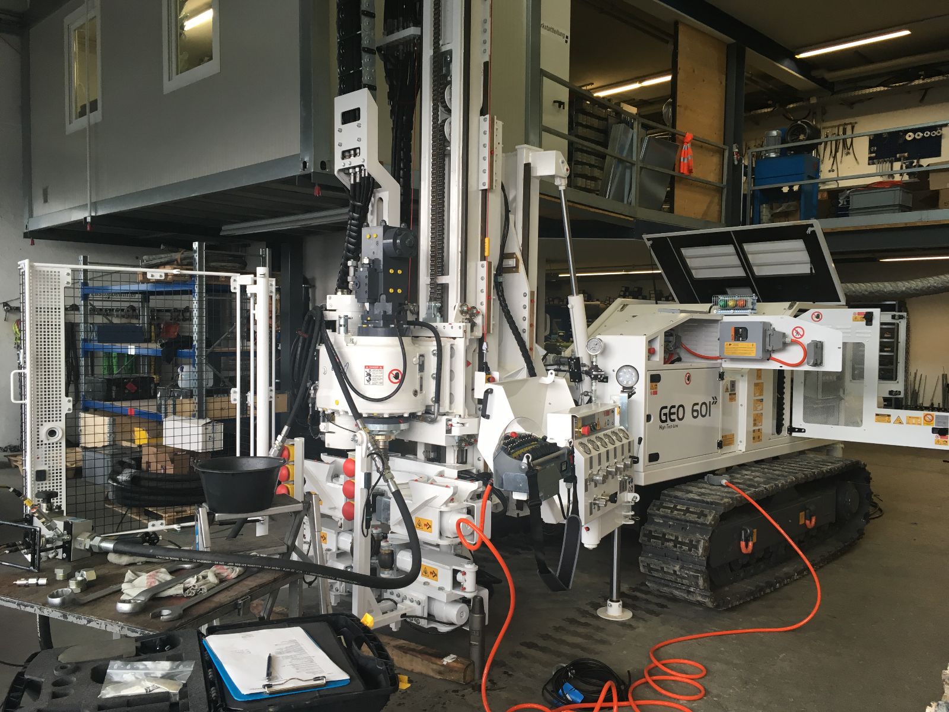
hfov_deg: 61.7
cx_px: 474
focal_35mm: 29
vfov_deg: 48.2
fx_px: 795
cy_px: 356
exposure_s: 1/33
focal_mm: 4.15
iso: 25
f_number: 2.2
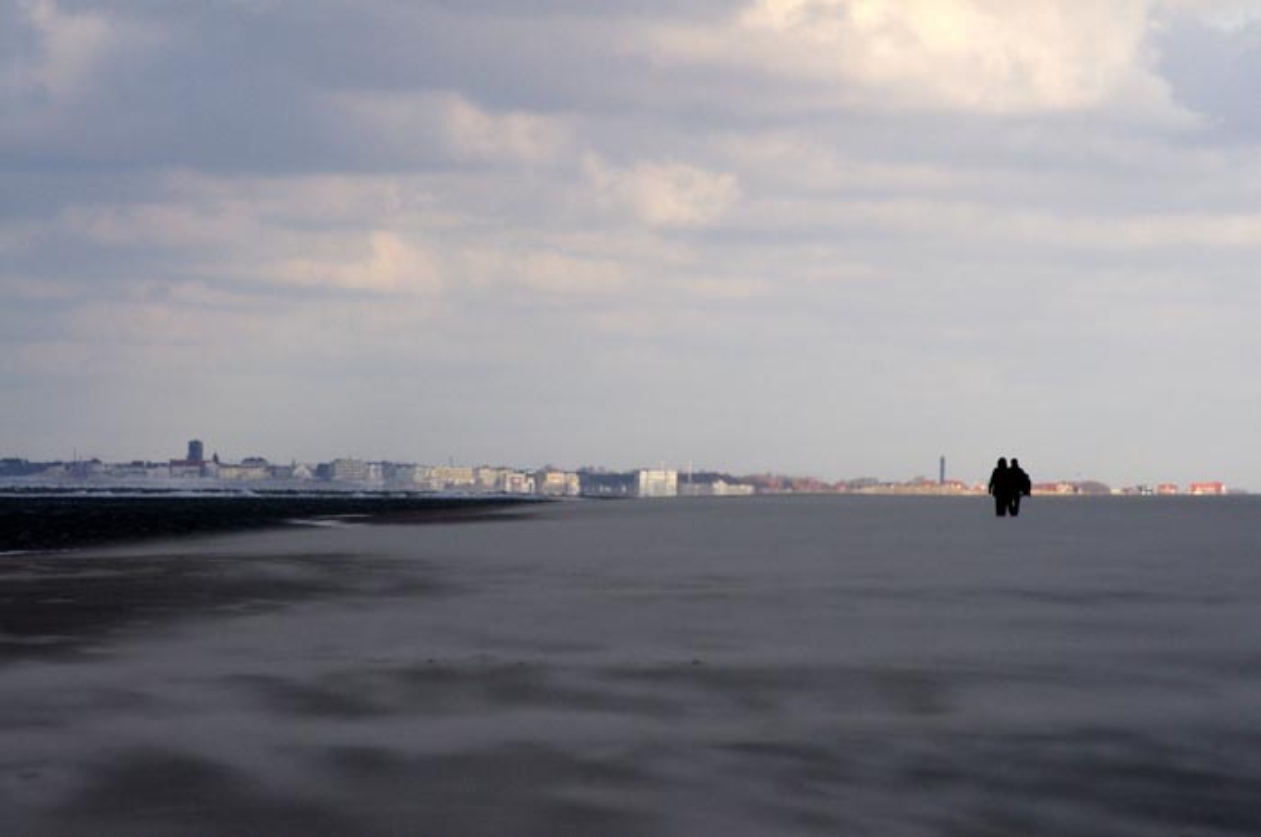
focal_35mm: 300
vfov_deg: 4.6
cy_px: 418
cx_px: 630
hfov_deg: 6.9
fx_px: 10496
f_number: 11
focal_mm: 200
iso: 400
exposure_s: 1/400
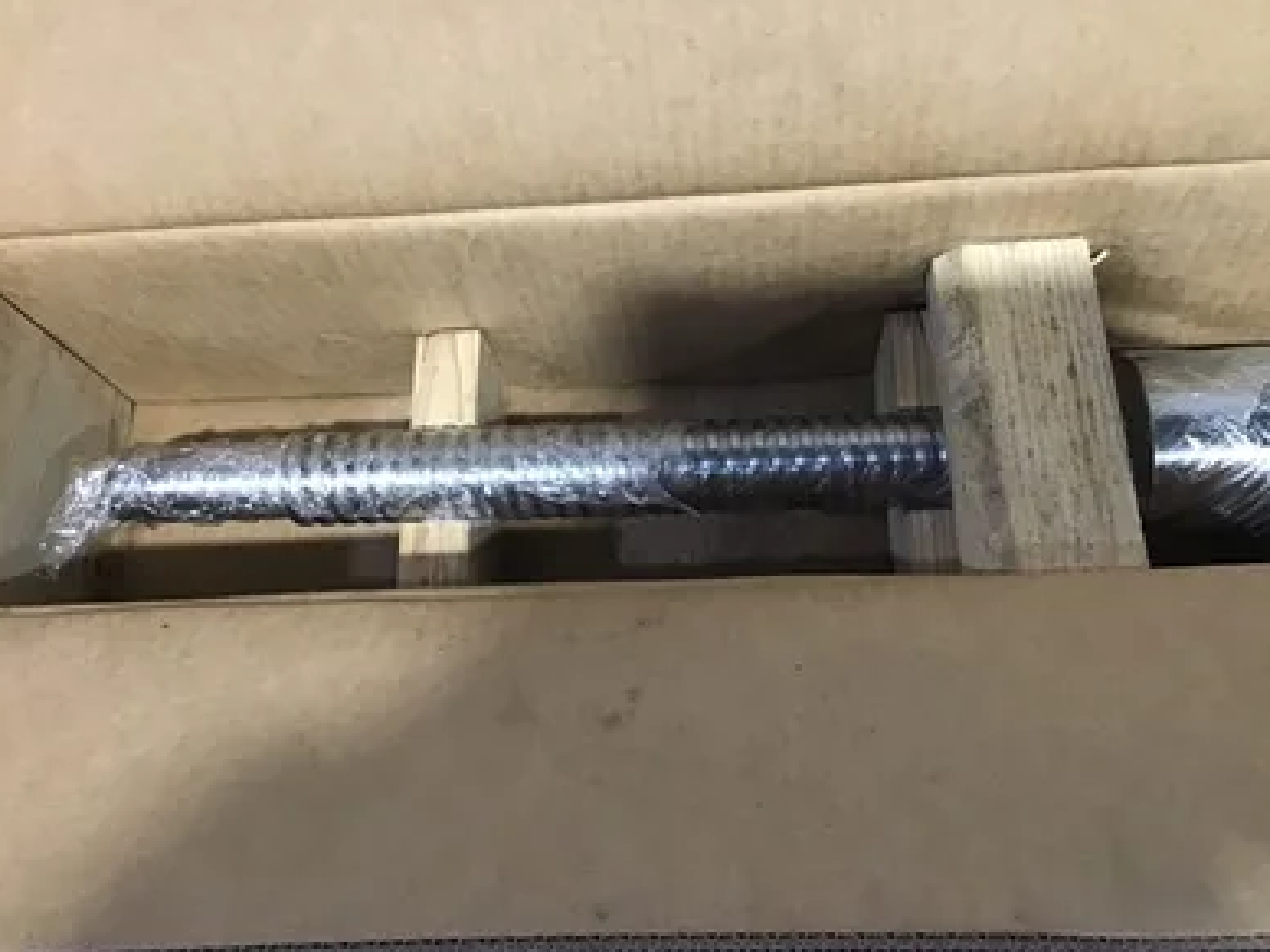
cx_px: 648
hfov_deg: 56.8
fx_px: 1174
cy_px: 478
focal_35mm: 32
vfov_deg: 44.2
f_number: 2.4
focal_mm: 3.3
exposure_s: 1/15
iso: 250
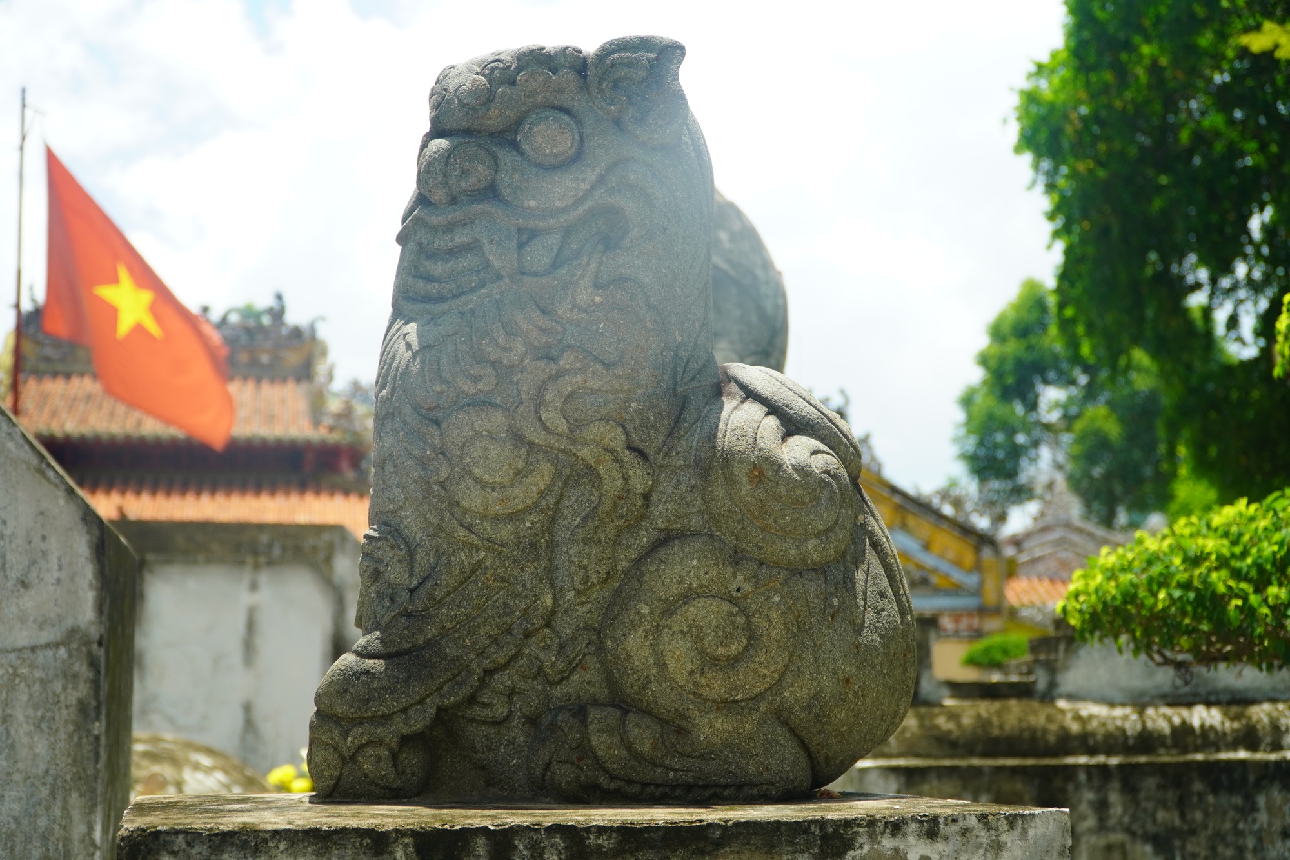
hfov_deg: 33.4
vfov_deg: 22.6
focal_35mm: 60
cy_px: 430
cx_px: 645
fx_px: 2150
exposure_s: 1/1000
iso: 400
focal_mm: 40
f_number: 4
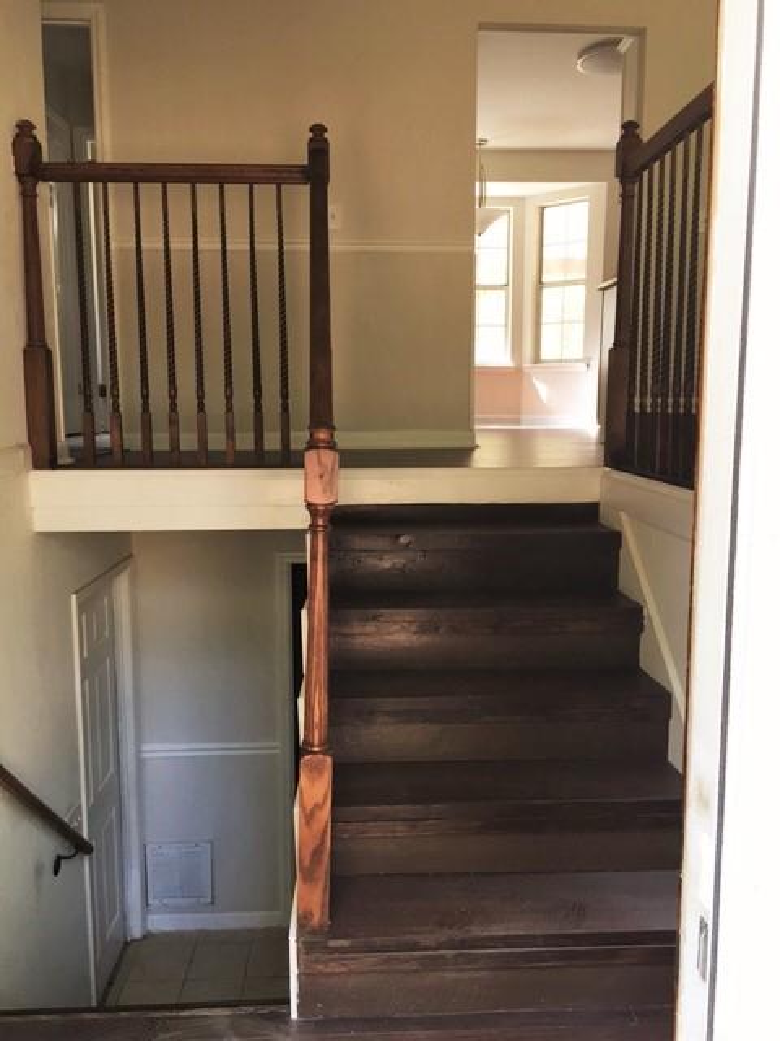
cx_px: 390
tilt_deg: -6.7
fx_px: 871
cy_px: 520
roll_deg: -0.4
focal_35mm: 29
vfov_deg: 61.7
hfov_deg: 48.2
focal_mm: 4.15
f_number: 2.2
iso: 25
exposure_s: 1/15
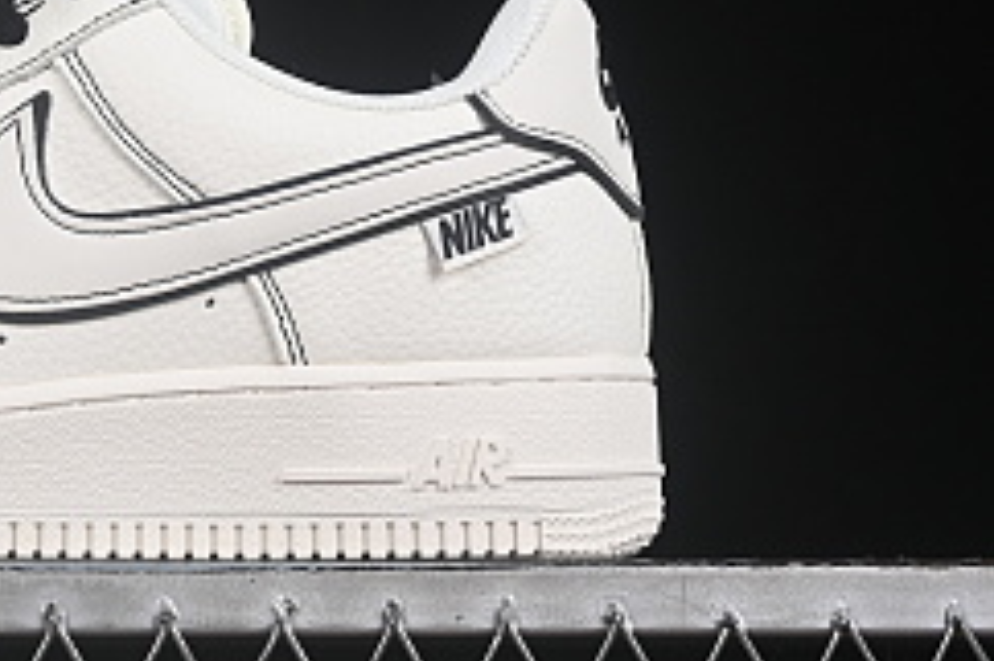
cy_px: 138
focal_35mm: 155
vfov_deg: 8.8
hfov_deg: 13.1
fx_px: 4277
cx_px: -29
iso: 160
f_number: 8
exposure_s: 1/80
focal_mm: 50
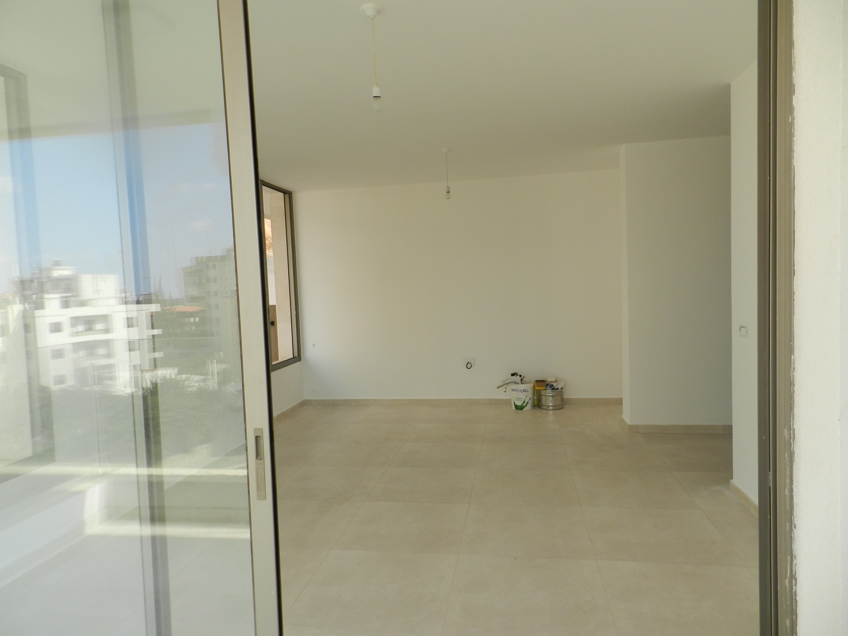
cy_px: 318
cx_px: 424
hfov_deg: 73.9
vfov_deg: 58.9
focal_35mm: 23
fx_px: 563
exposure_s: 1/320
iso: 160
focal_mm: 4
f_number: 3.4
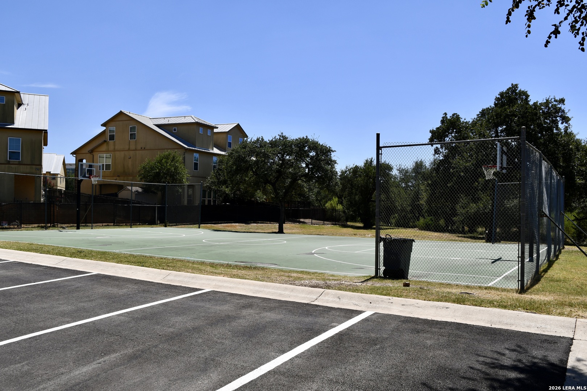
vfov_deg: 40.0
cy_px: 196
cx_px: 294
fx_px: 538
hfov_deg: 57.2
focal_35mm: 33
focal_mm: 22
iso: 100
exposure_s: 1/400
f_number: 10
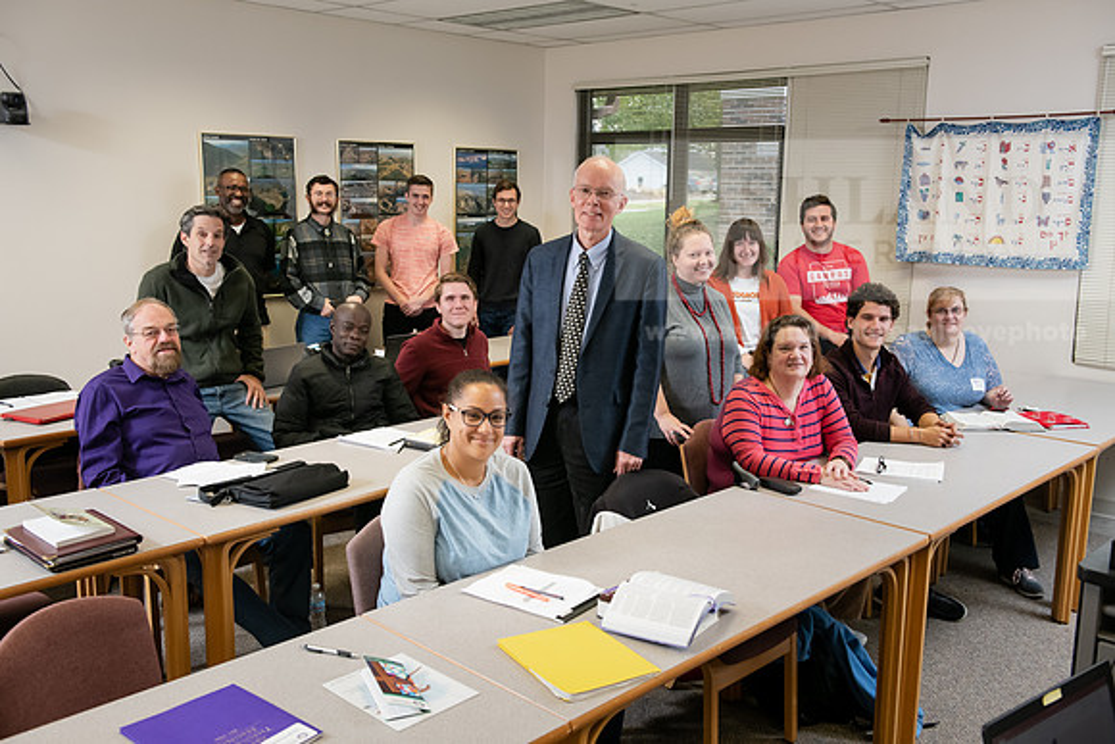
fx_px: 1053
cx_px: 558
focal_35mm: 34
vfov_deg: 38.9
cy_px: 372
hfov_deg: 55.8
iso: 1600
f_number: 5
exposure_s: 1/160
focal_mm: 34
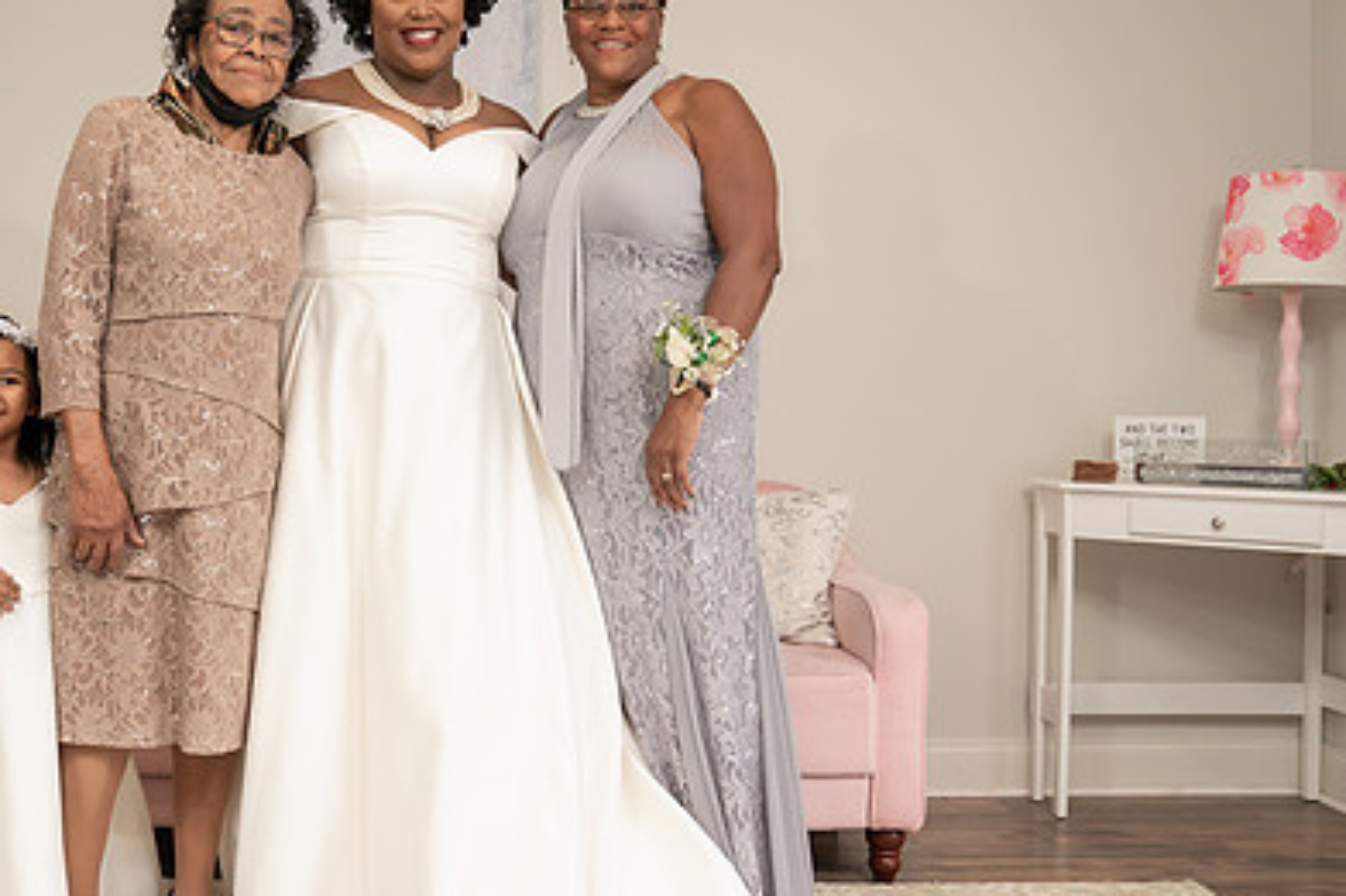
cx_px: 457
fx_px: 1682
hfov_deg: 43.1
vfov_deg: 29.8
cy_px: 428
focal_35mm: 45
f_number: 4
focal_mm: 29
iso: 1600
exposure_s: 1/200
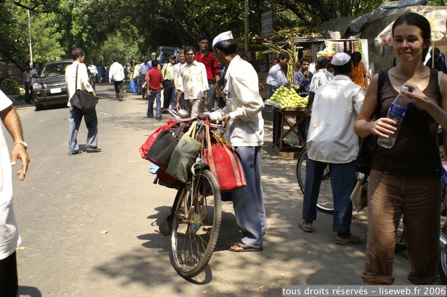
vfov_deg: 31.8
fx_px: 521
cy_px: 148
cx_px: 224
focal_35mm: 42
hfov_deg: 46.4
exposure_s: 1/125
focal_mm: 28
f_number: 6.3
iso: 100
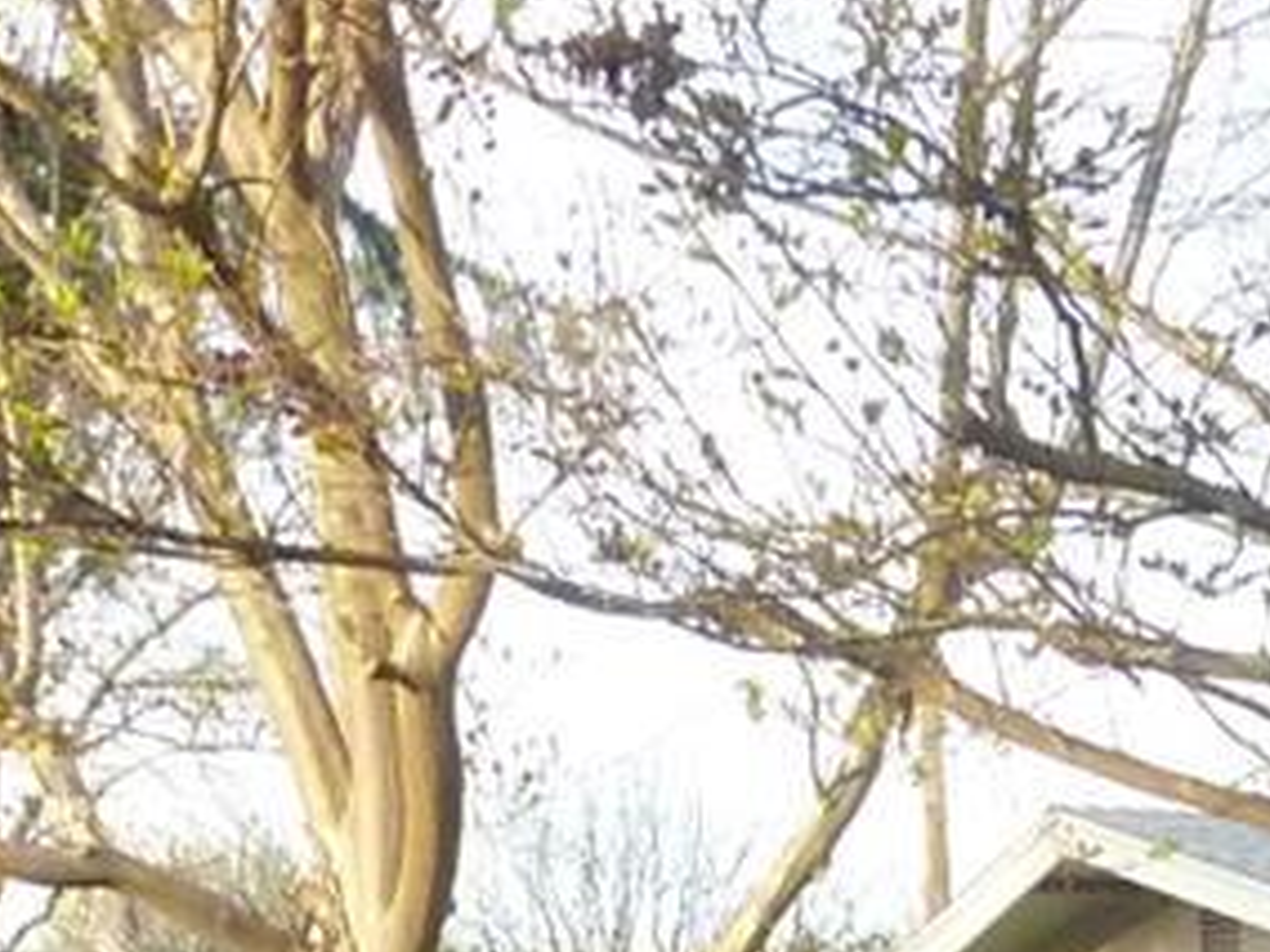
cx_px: 1096
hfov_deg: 14.8
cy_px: 1904
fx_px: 4843
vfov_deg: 10.3
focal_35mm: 132
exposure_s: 1/200
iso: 400
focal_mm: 4.1
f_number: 4
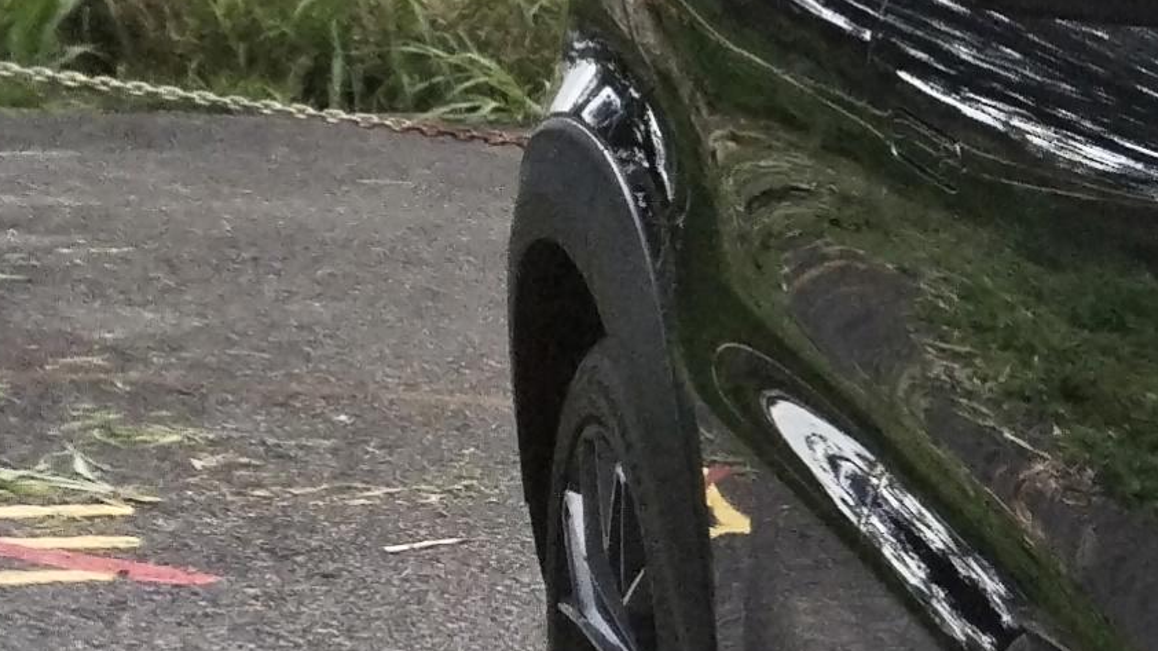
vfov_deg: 6.9
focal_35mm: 173
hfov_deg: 10.7
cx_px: 2755
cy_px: 999
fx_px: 5310
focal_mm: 4.75
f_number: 1.8
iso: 100
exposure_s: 1/288
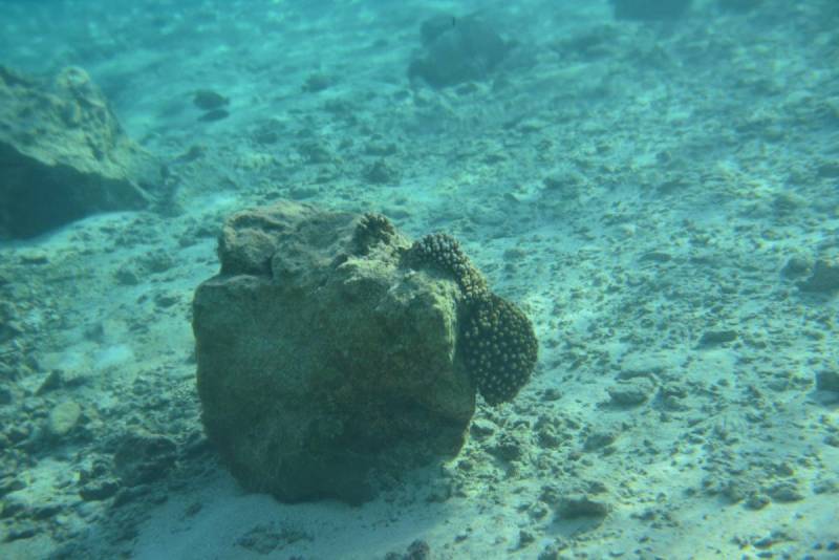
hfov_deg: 41.1
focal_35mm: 48
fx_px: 1119
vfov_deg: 28.1
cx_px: 420
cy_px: 280
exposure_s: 1/800
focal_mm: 48
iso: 250
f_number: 3.5
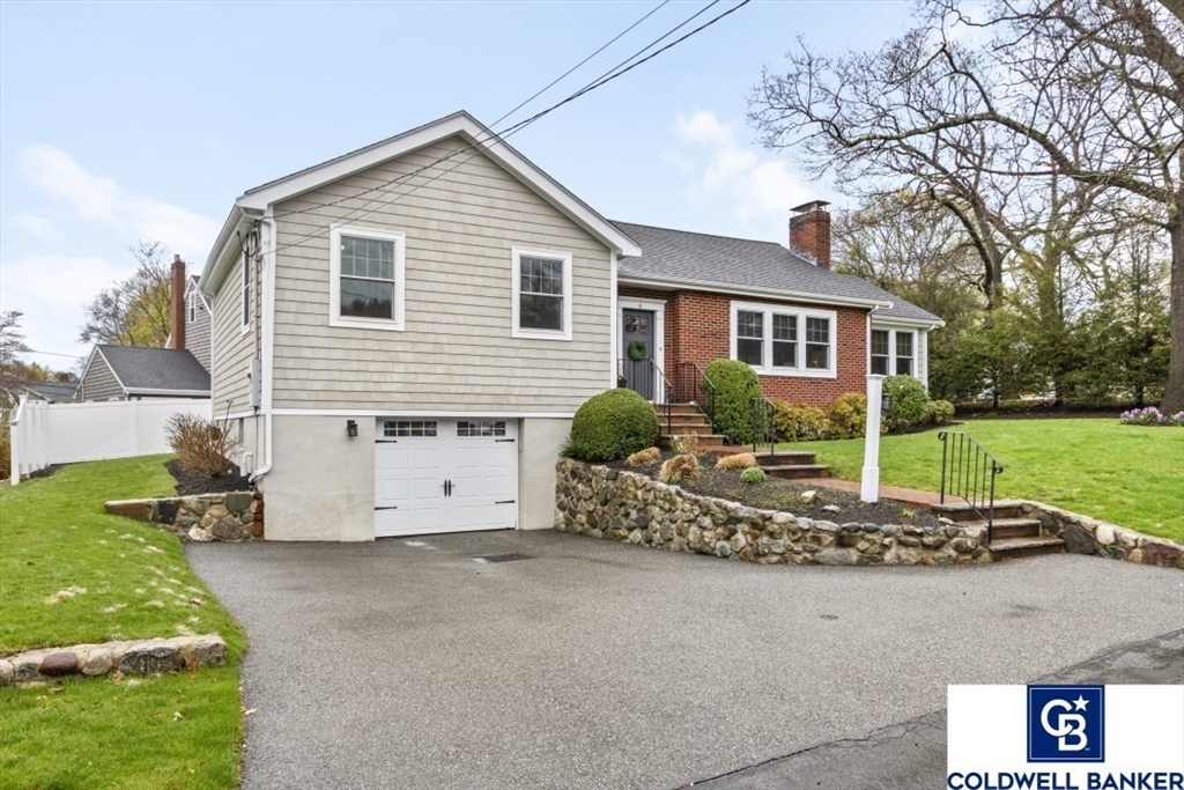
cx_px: 592
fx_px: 789
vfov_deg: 53.1
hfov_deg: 73.7
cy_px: 395
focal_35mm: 24
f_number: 7.1
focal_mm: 16
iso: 200
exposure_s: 1/320
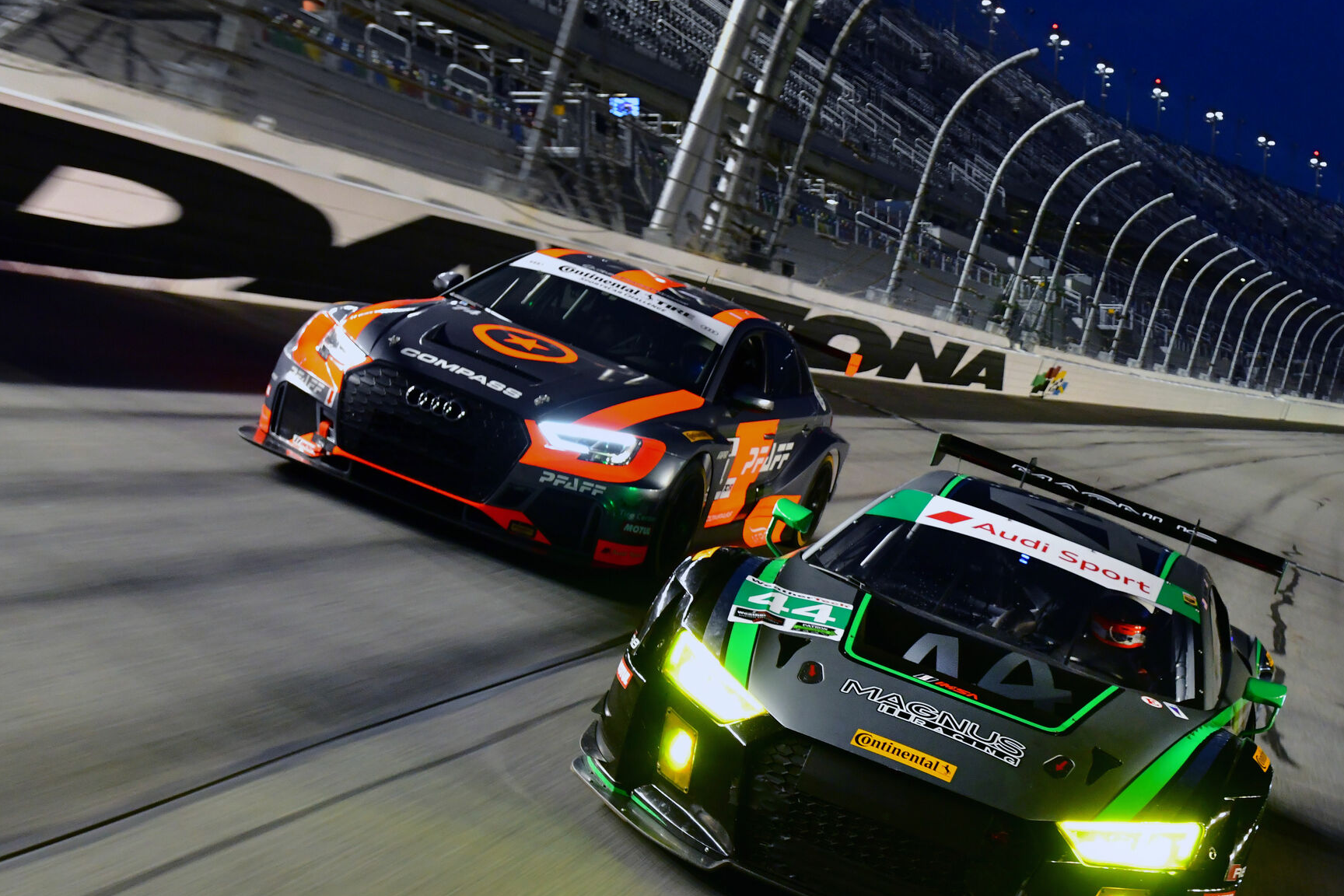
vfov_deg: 26.9
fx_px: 1867
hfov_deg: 38.2
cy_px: 581
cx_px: 1069
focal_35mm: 50
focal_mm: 30
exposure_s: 1/100
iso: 2000
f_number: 8
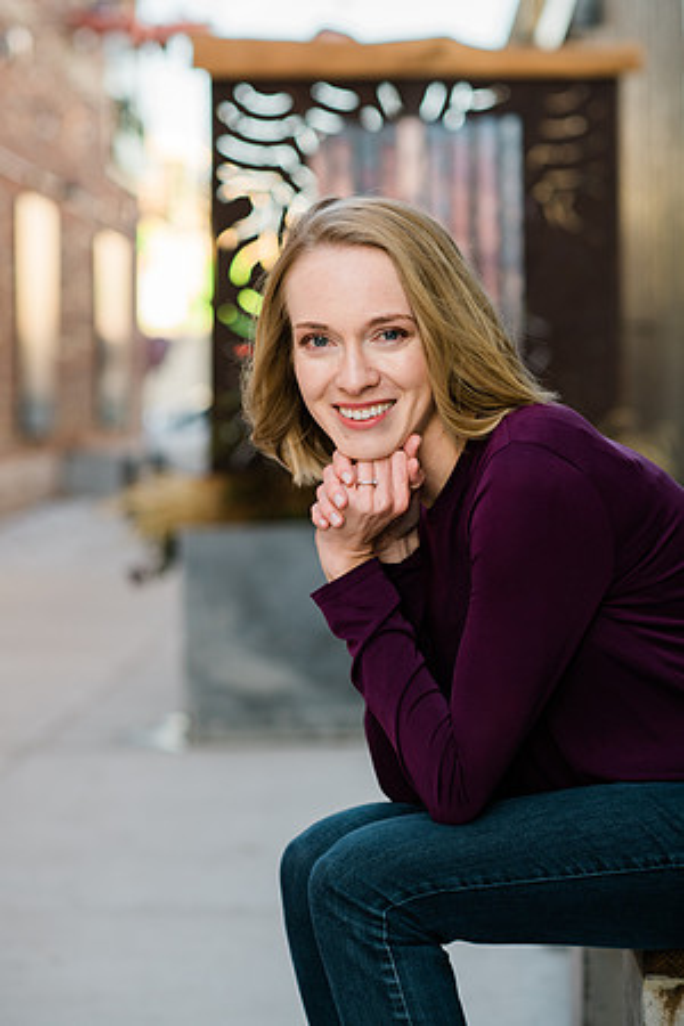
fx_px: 2422
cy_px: 513
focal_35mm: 85
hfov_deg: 16.1
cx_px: 342
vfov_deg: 23.9
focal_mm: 85
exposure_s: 1/200
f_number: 3.2
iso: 200
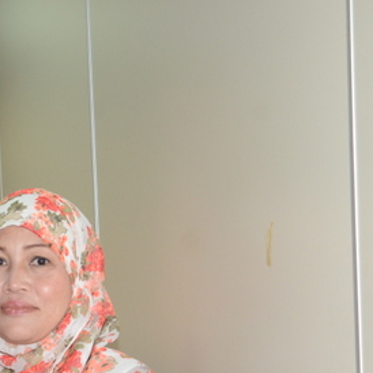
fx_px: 1451
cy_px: 354
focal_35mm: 119
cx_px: 11
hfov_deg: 14.4
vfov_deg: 14.5
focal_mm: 32
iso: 1000
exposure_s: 1/60
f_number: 7.1
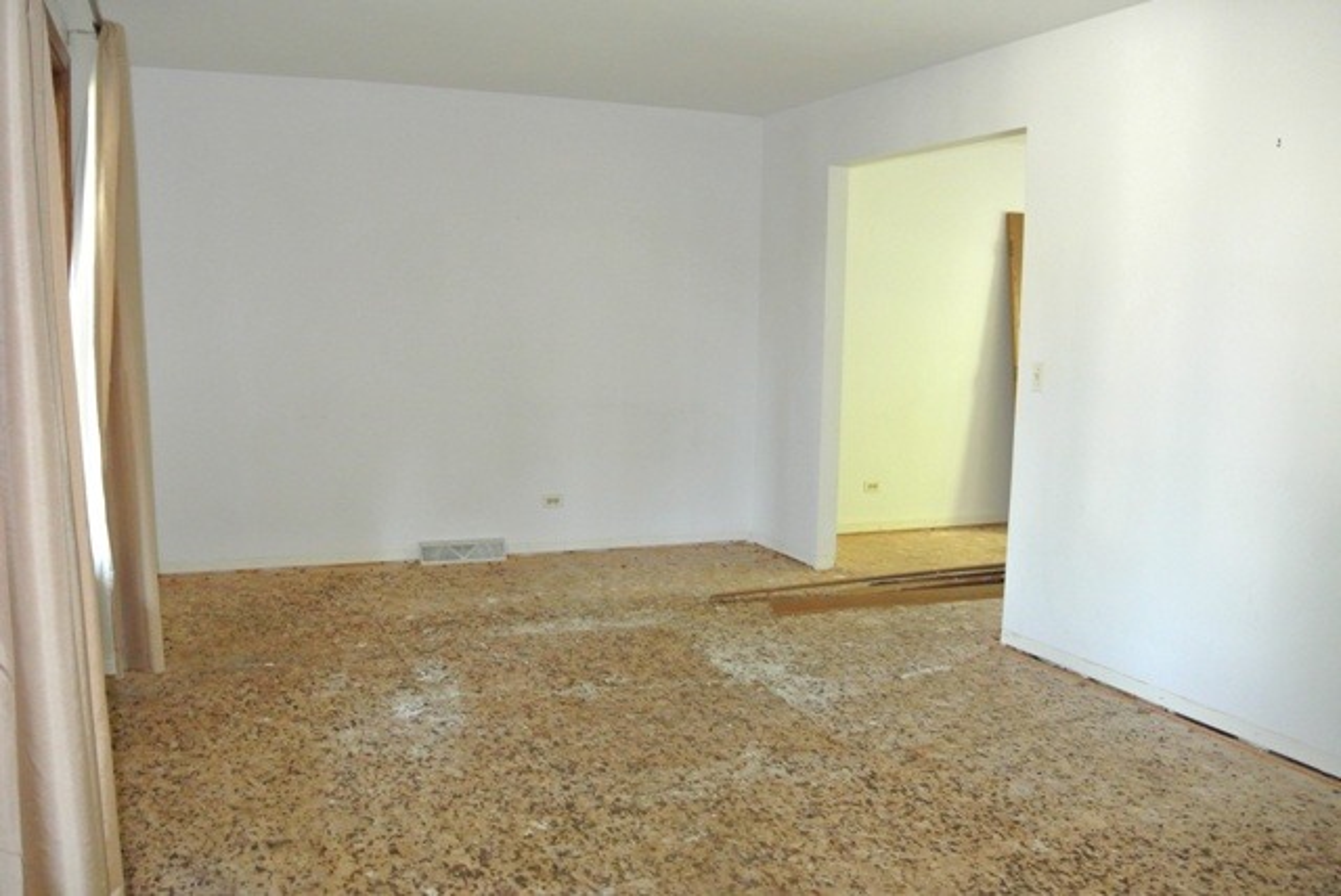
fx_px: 1081
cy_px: 448
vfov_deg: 45.0
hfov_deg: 63.6
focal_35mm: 29
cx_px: 670
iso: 2200
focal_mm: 11
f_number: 3.5
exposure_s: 1/60
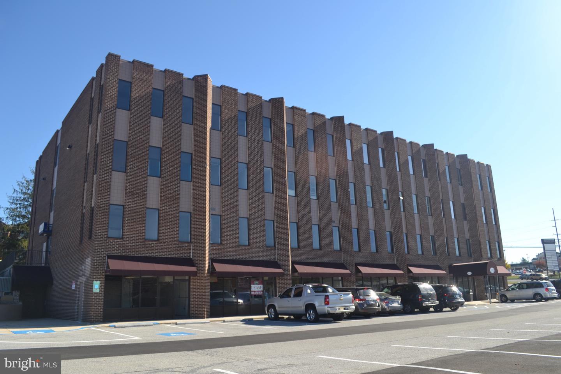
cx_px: 280
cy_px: 187
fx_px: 421
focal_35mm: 27
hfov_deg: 67.4
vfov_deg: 47.9
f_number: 6.3
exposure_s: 1/200
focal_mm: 18
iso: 100
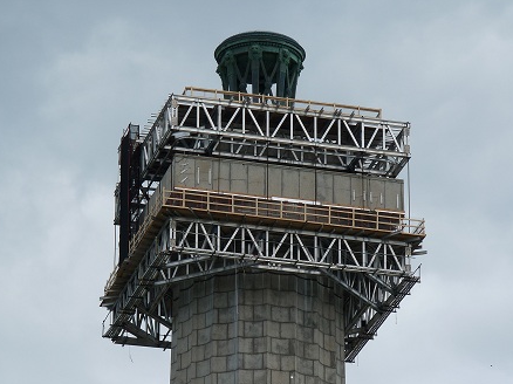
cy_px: 196
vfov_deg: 5.9
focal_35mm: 253
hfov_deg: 7.8
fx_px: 3747
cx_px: 252
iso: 100
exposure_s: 1/500
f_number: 7.1
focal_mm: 43.3
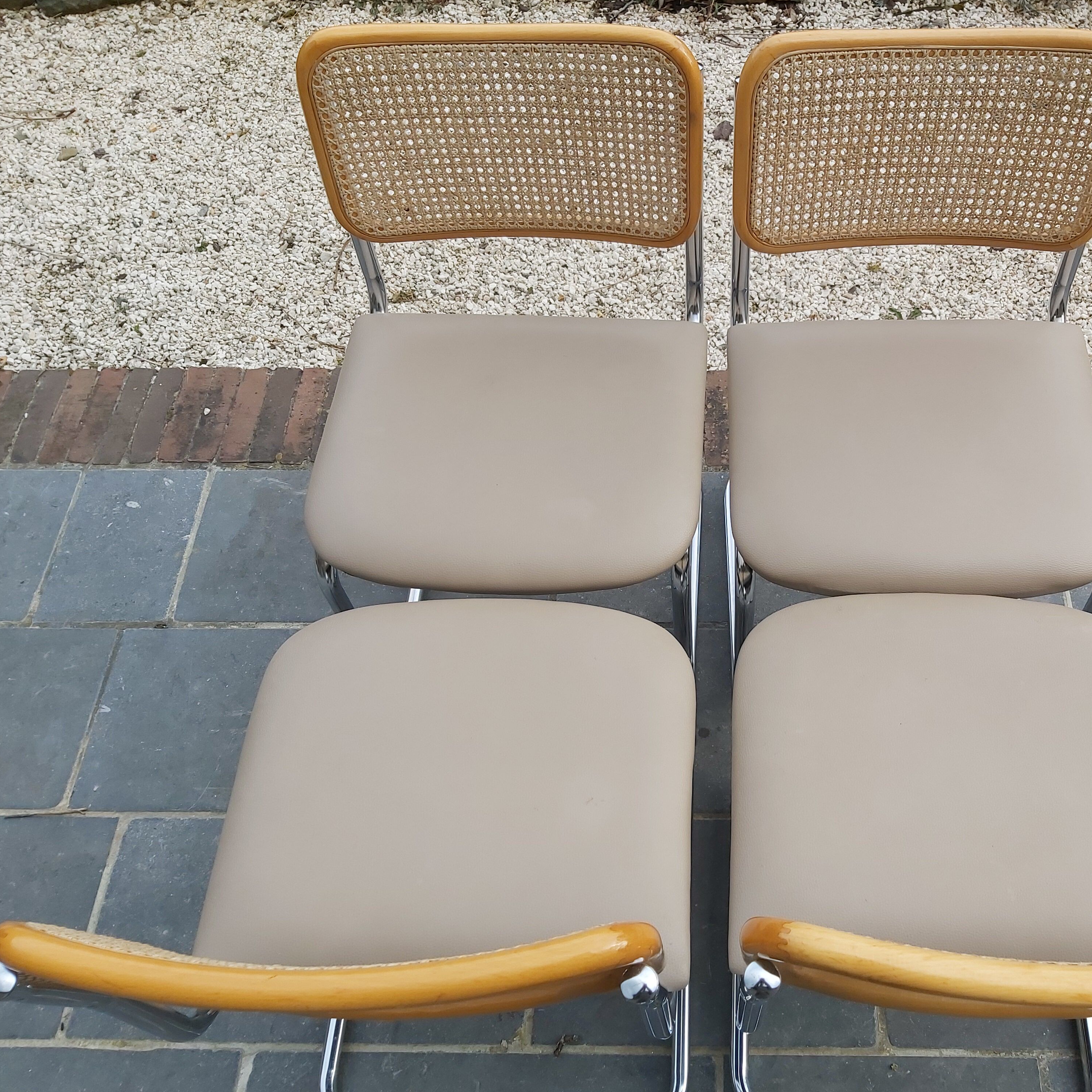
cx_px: 704
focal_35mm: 31
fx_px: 1106
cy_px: 545
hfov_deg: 51.8
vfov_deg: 52.5
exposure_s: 1/964
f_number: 1.7
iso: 64
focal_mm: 3.92
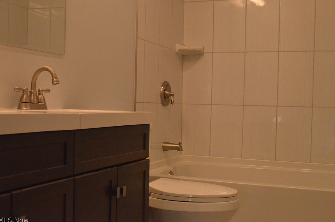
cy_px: 110
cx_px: 171
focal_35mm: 53
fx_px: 492
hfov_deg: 37.6
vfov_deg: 25.4
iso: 6400
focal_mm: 34
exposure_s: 1/200
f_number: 7.1
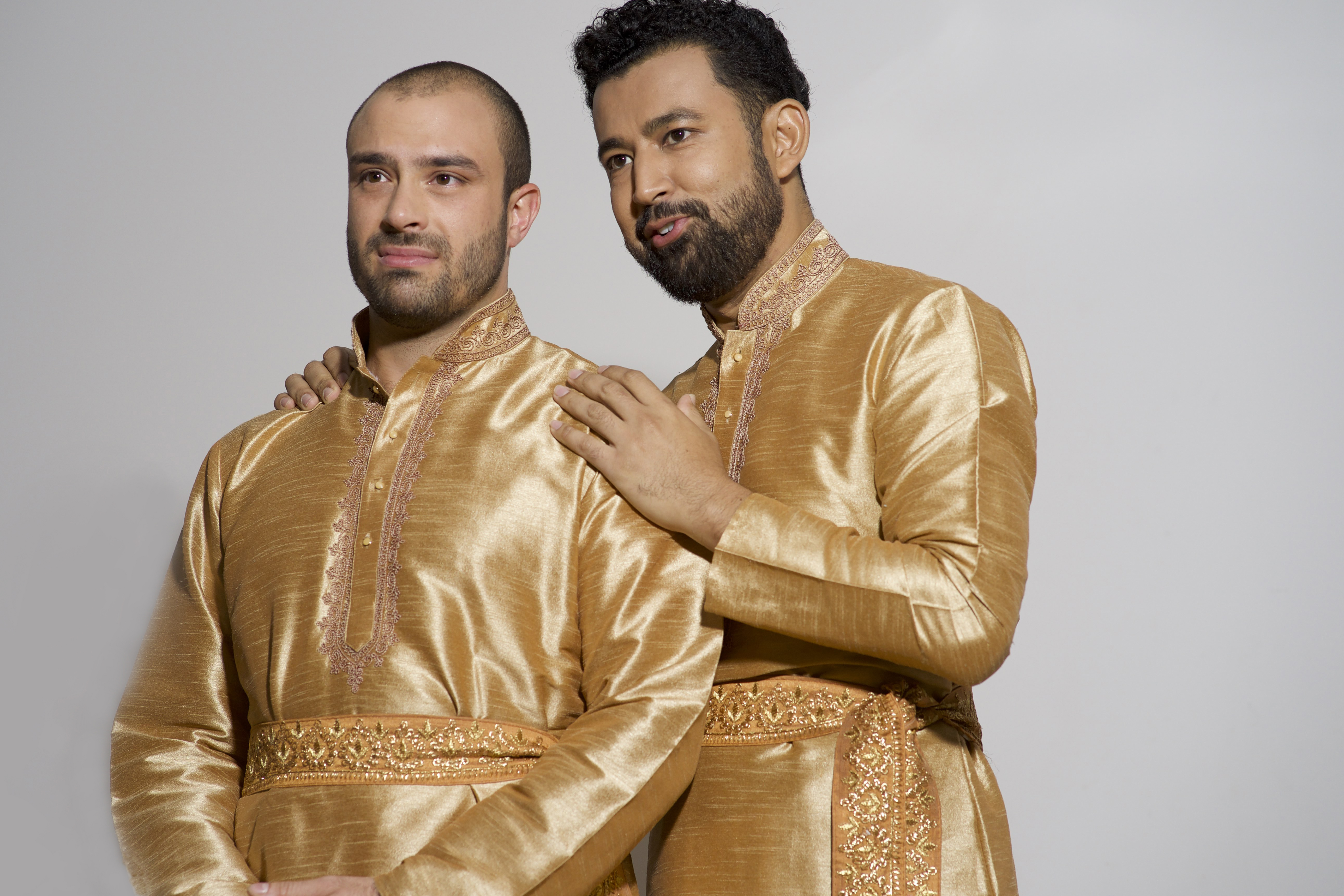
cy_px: 432
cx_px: 565
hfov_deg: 20.6
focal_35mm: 99
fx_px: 3695
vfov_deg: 13.8
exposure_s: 1/200
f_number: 4
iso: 400
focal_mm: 85
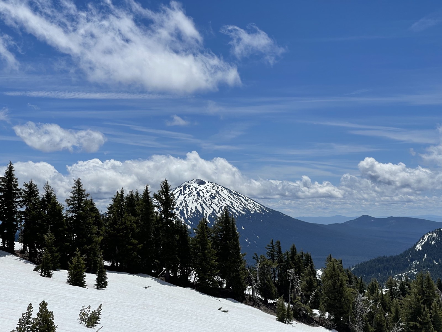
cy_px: 166
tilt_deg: +2.9
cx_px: 221
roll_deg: +0.9
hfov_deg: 30.3
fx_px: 817
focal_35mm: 64
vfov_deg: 22.9
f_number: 2.2
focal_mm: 7.5
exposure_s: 1/3425
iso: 20
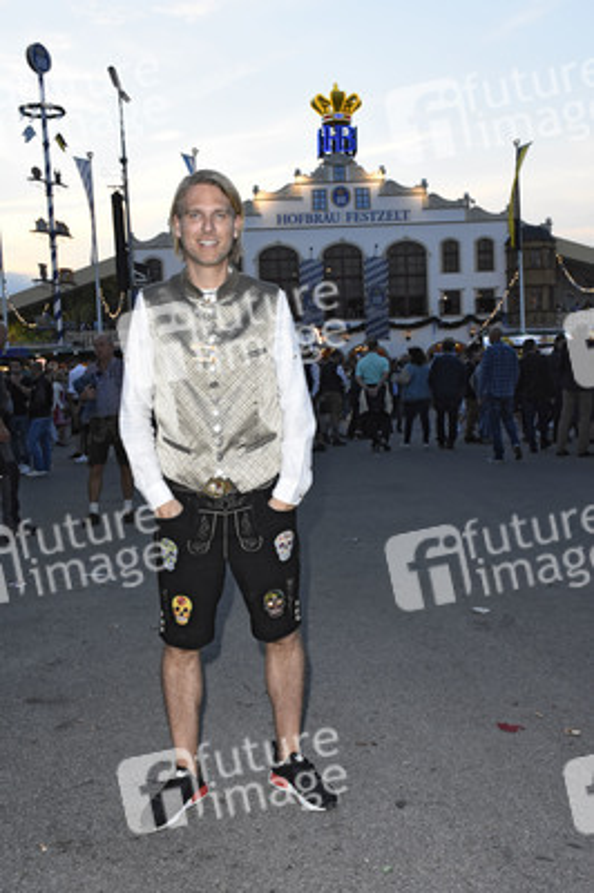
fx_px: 967
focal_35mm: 39
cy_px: 446
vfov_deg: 49.6
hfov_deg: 34.2
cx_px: 297
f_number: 9
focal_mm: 26
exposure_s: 1/160
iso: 1600
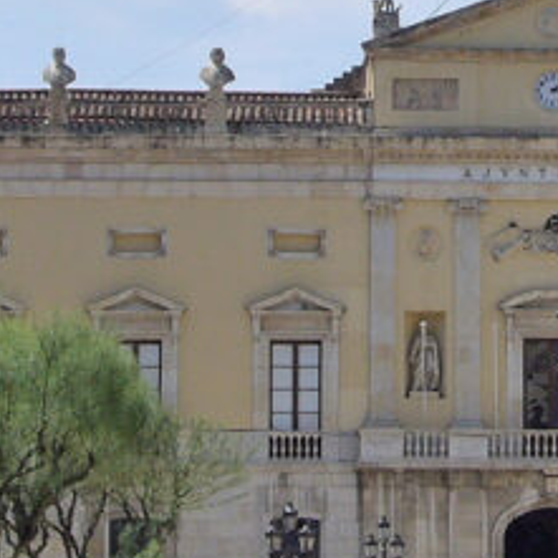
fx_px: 4705
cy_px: 169
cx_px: 561
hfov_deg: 6.8
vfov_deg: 6.8
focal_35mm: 258
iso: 80
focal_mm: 10.3
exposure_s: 1/250
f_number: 8
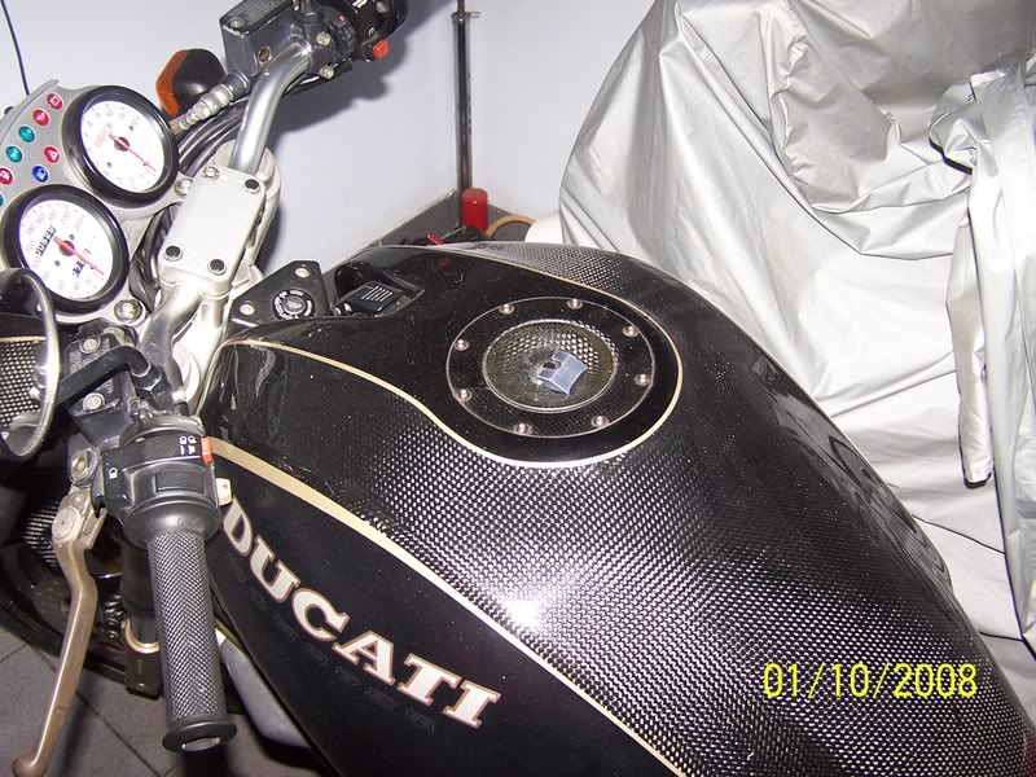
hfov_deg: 49.0
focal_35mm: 38
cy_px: 388
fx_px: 1137
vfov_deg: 37.7
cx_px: 518
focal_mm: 6.3
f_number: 2.8
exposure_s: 1/60
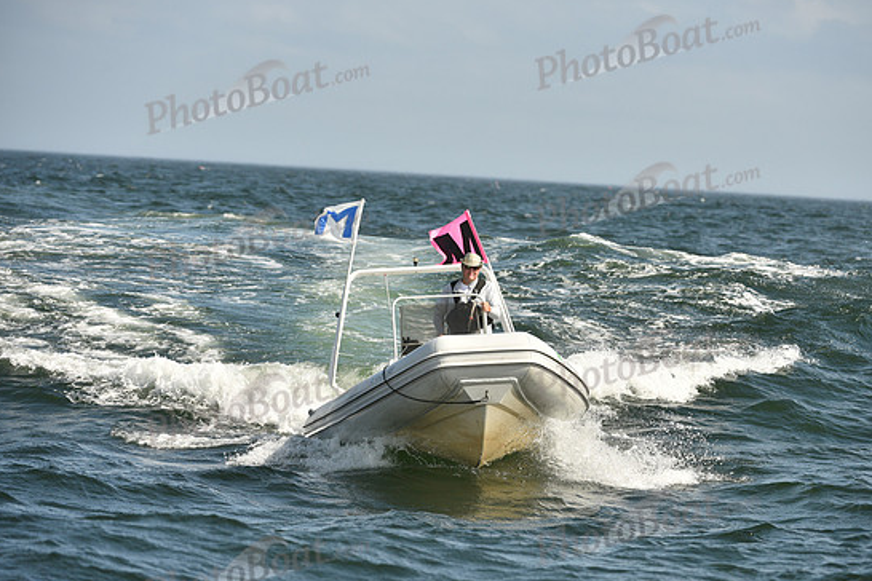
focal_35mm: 255
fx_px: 6176
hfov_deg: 8.1
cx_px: 454
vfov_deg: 5.4
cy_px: 301
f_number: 5.6
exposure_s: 1/1600
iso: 320
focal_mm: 240
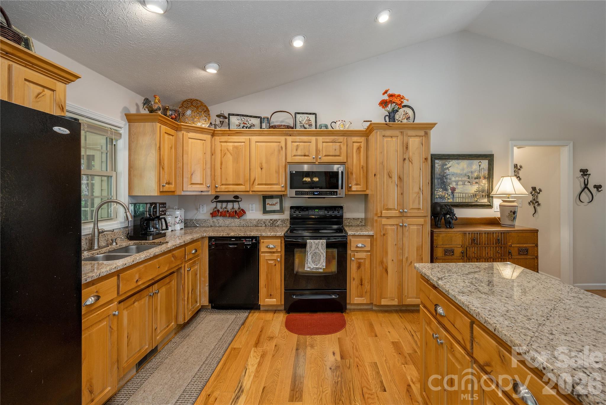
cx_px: 303
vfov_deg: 79.3
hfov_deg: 102.3
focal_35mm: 14
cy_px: 202
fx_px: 244
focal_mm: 14.5
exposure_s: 1/40
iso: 320
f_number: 7.1
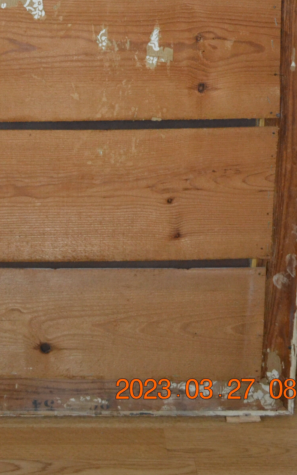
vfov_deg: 27.7
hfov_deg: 18.2
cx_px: 69
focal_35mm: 71
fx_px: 920
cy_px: 27
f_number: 4
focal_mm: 24
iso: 2000
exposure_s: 1/60
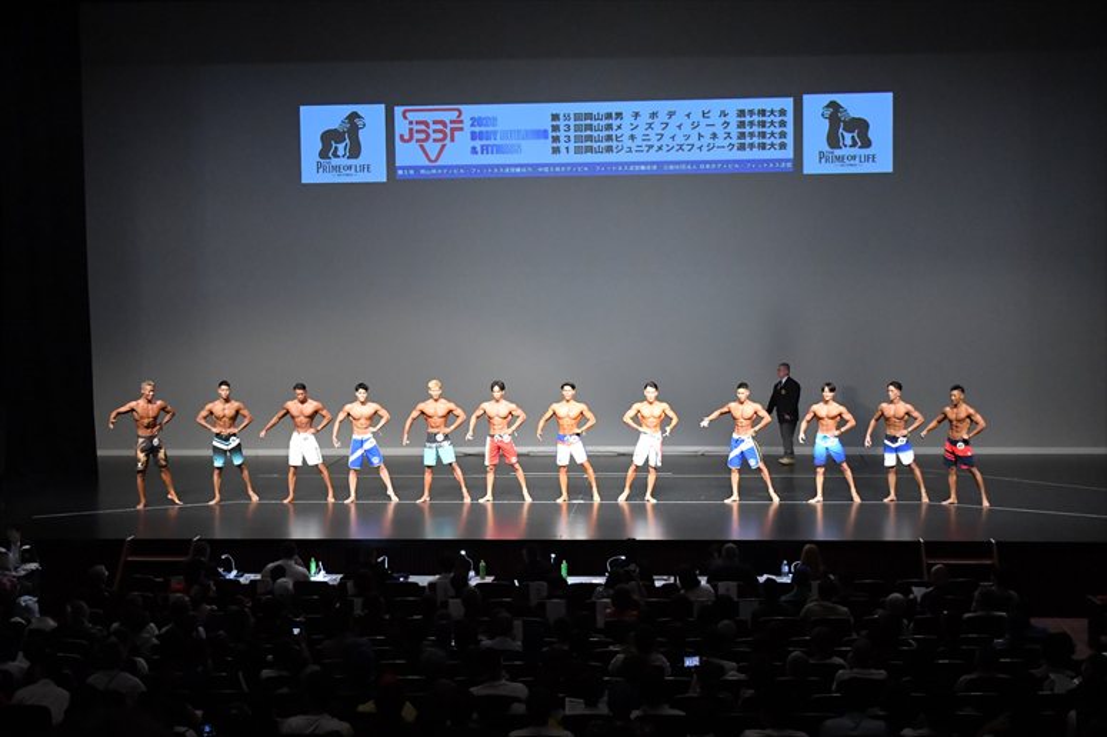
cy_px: 368
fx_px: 1844
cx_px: 554
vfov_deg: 22.6
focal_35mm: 60
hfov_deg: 33.4
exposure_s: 1/400
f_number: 5.6
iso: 7200
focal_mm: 40
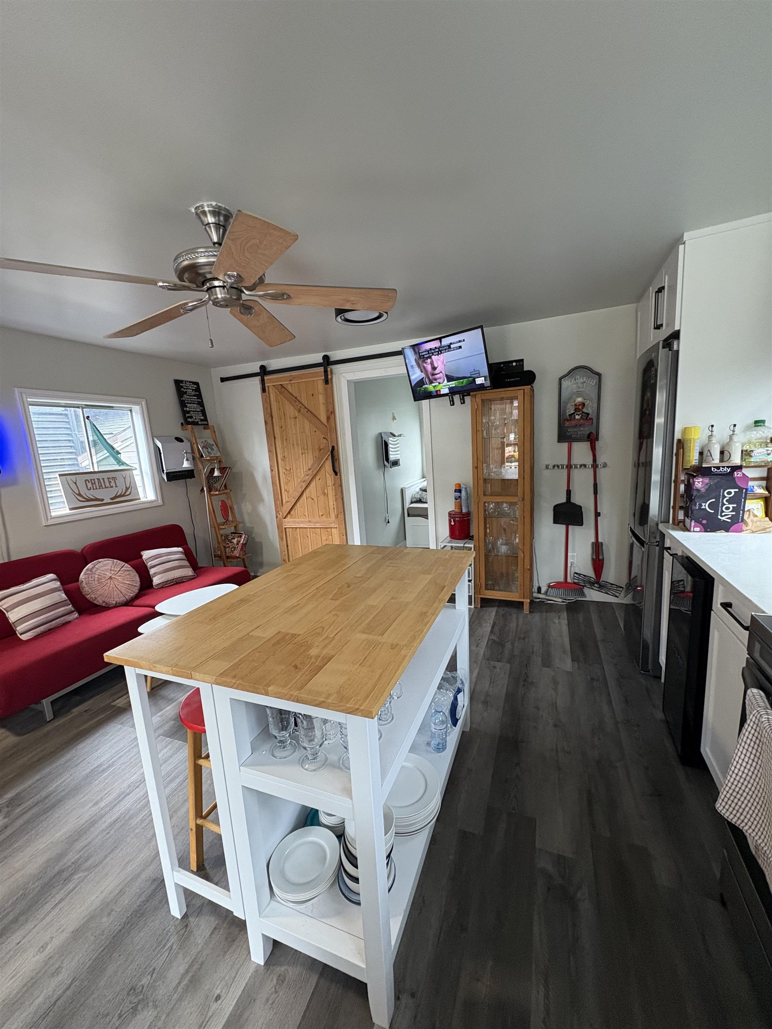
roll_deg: +3.5
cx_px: 386
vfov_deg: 102.1
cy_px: 514
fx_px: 416
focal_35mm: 14
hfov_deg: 85.7
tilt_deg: -9.7
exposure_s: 1/60
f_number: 2.2
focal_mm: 2.22
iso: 320
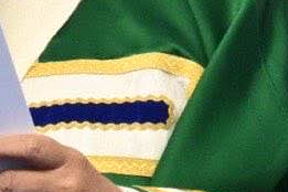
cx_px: -76
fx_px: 24854
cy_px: -41
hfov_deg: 0.7
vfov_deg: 0.4
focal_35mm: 3107
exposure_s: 1/640
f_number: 10
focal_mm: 400
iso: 1250
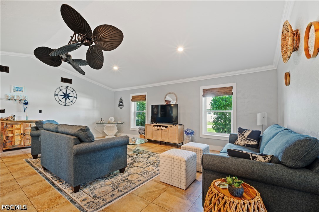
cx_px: 160
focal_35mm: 14
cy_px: 106
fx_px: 124
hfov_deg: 104.3
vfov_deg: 81.2
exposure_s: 1.3
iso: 400
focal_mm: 14
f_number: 8
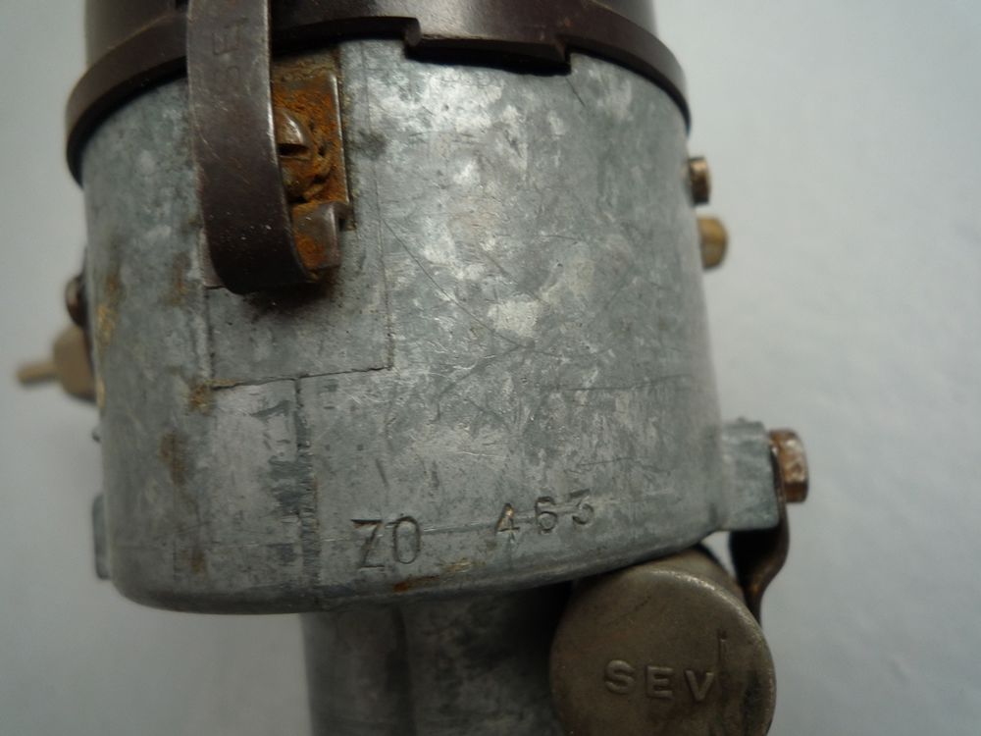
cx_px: 490
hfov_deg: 69.4
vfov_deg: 54.9
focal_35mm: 25
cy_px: 368
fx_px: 708
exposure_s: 1/100
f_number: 2.8
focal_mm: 4.4
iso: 100
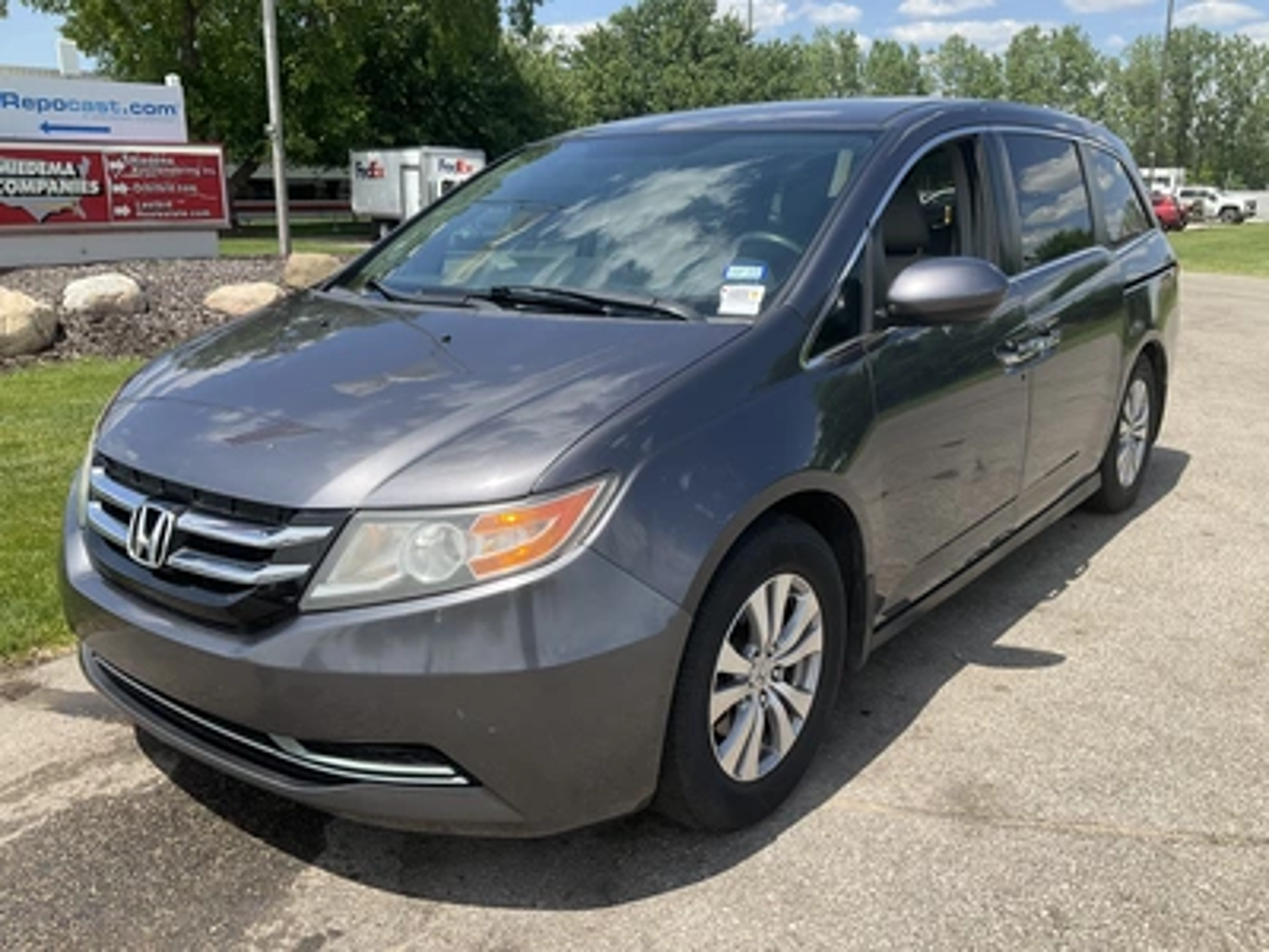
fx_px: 1063
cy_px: 476
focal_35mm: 29
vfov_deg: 48.2
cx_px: 634
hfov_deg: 61.7
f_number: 1.8
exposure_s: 1/1195
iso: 25
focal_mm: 3
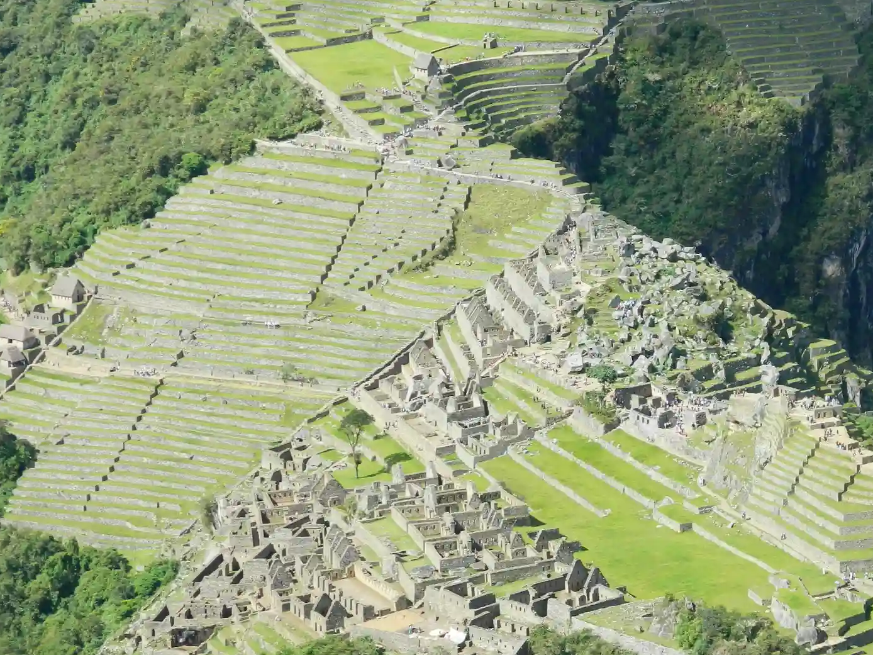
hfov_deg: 16.3
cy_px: 334
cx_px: 489
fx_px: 3052
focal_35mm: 121
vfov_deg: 12.2
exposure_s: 1/400
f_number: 4
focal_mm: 12.6
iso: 80
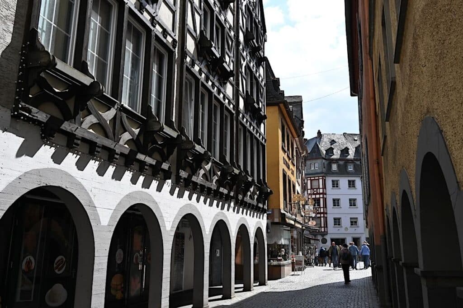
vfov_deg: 42.3
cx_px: 232
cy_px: 154
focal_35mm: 31
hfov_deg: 60.3
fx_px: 399
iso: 100
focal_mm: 31
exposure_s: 1/320
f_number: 6.3
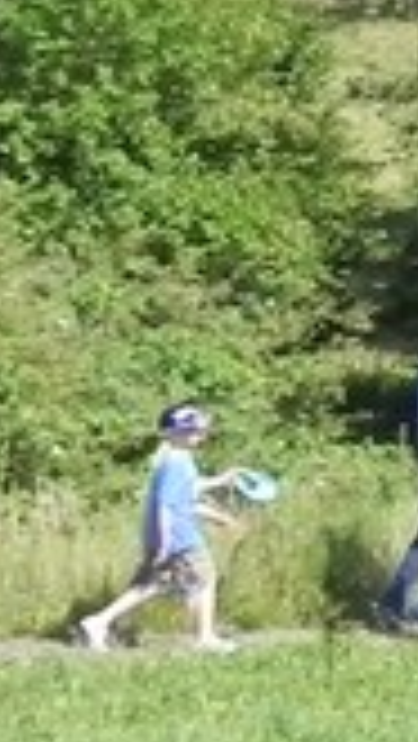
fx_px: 3463
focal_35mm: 176
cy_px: 184
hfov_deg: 5.8
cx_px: 1748
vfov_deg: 12.2
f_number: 6.3
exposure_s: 1/291
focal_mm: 4.6
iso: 160
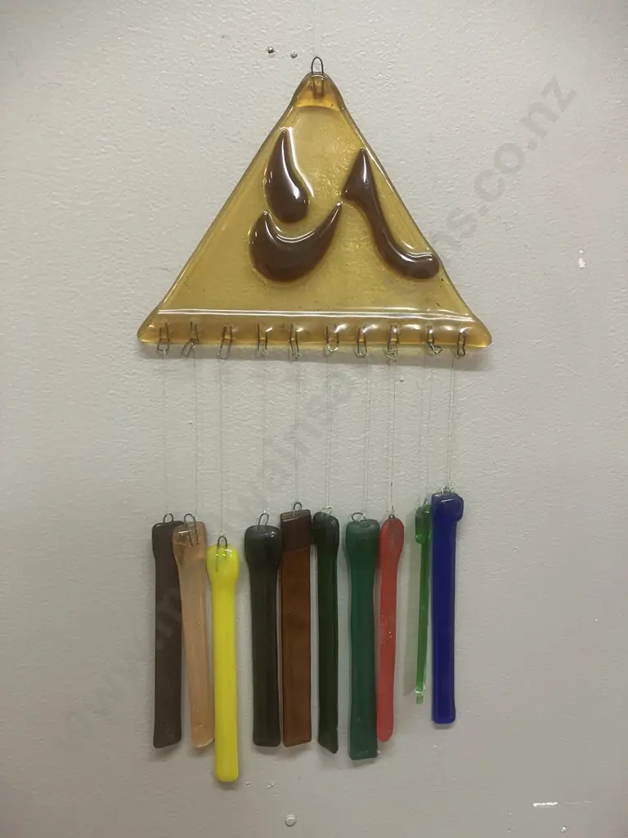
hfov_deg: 49.7
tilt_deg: -7.7
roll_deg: -0.6
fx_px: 677
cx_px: 314
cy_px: 419
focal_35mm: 28
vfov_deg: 63.4
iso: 200
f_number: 1.8
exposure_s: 1/50
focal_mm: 3.99
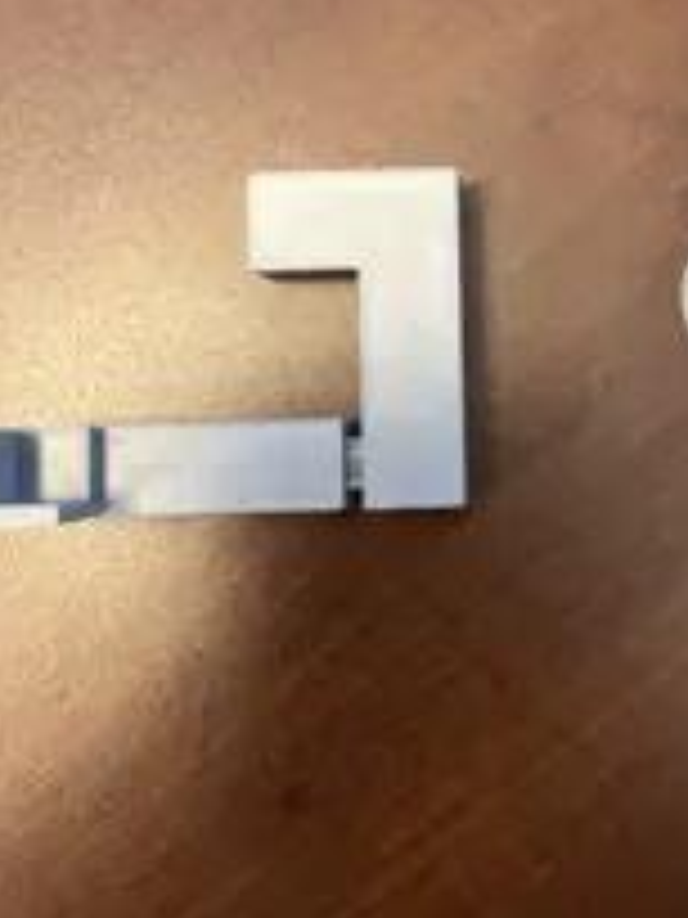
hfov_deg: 25.4
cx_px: 517
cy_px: 320
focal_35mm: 57
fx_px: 1511
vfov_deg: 33.5
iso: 320
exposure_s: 1/40
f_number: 1.8
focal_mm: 3
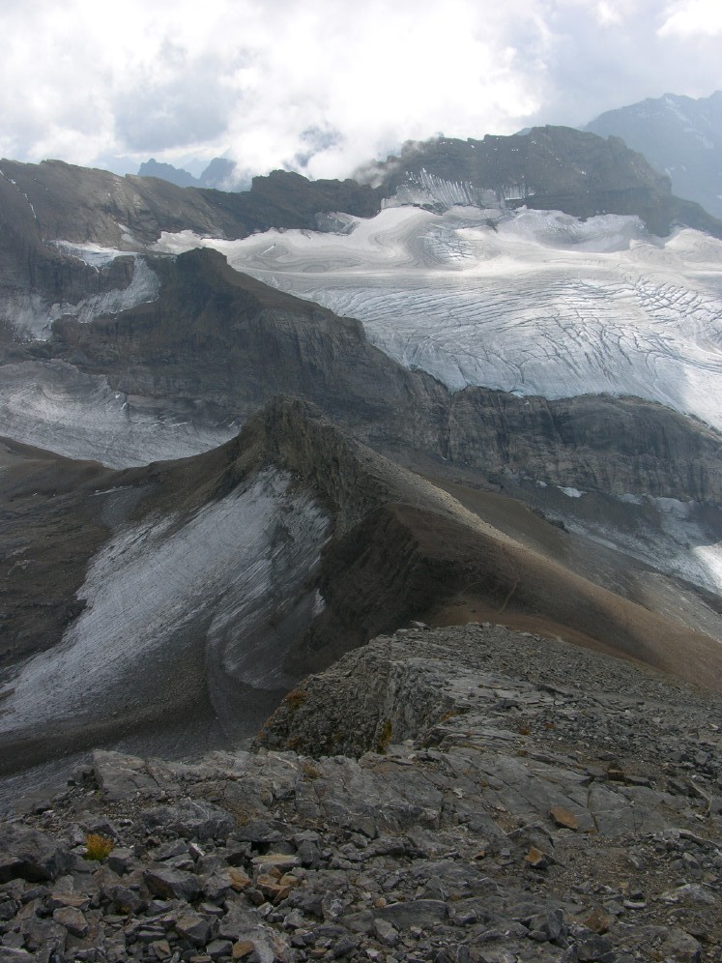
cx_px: 356
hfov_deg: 39.7
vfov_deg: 51.4
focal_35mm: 36
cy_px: 472
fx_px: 1001
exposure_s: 1/203
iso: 50
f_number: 6.3
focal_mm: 8.9
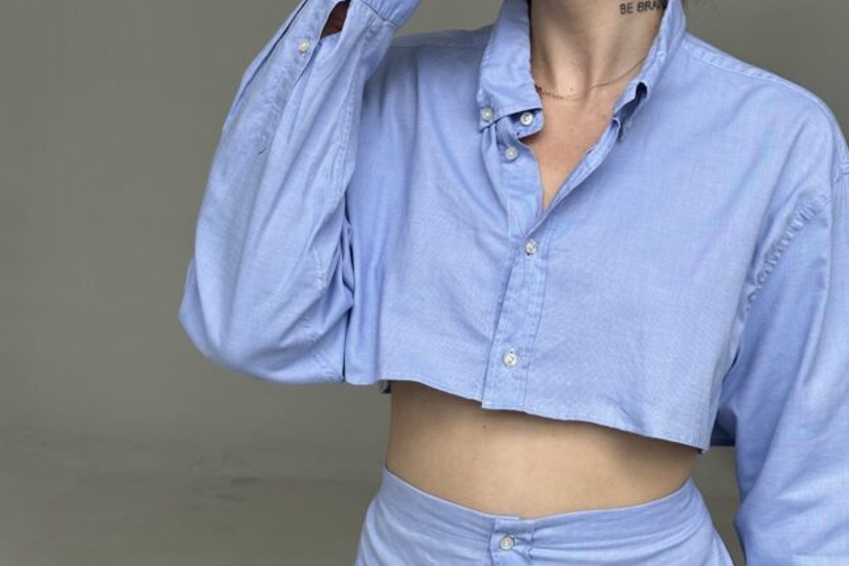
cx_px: 492
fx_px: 1933
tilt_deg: -8.7
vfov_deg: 16.6
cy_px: 359
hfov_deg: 24.7
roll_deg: -3.1
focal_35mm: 82
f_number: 1.78
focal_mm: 6.86
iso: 64
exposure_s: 1/564
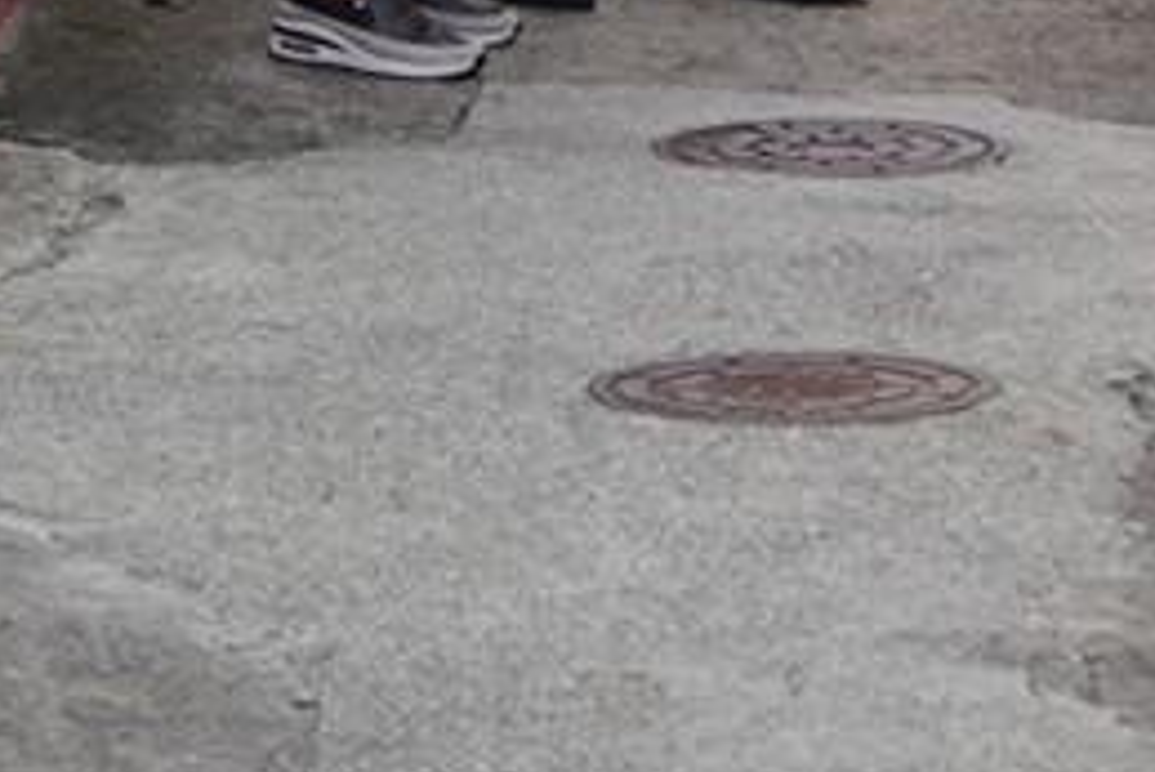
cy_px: -2146
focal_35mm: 270
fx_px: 8667
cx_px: 1124
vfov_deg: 4.7
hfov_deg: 7.6
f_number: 5
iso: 400
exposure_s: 1/100
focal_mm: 35
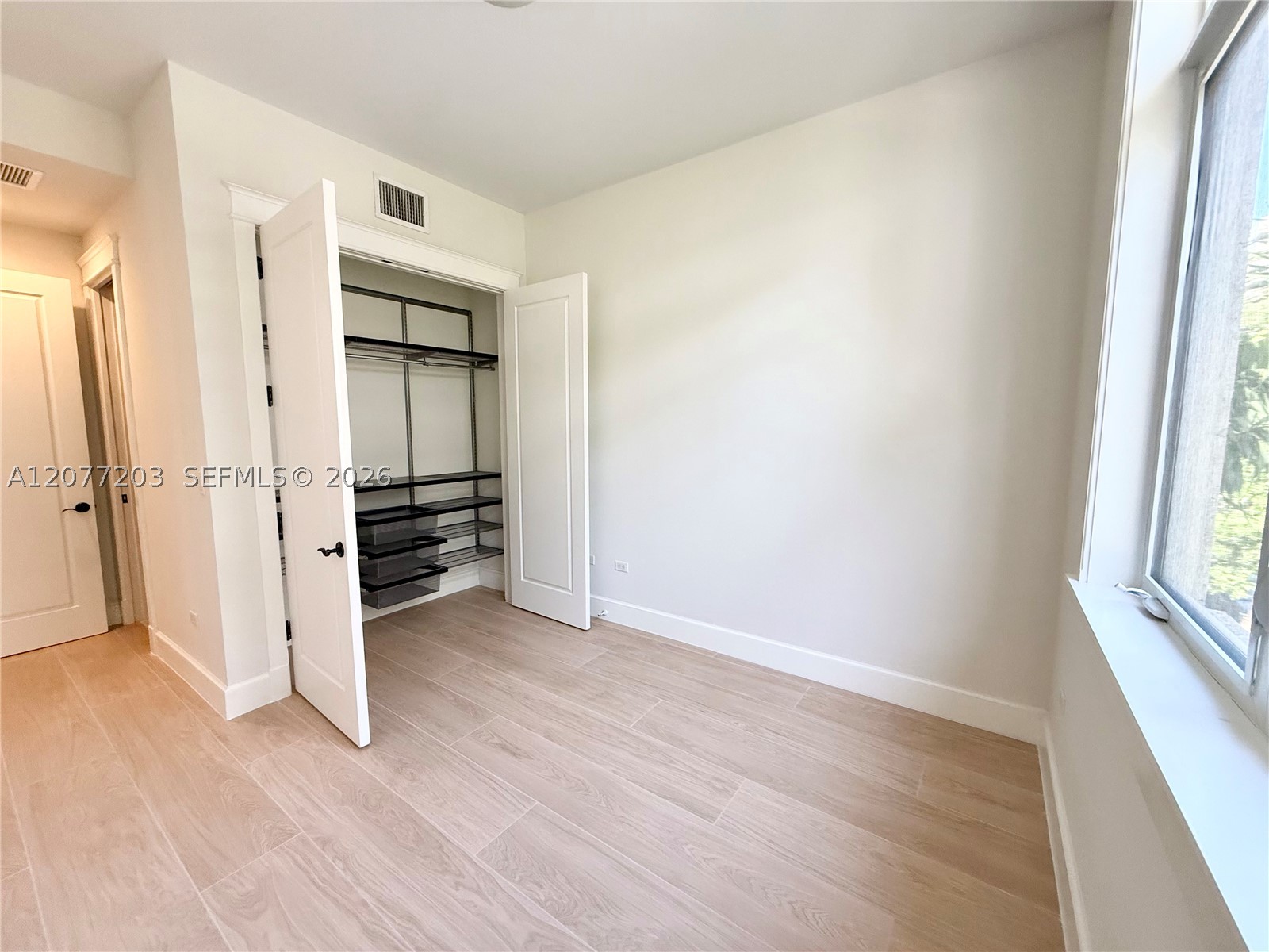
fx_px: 513
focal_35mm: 14
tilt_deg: -5.7
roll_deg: +0.0
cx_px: 634
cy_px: 476
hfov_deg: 102.1
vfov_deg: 85.7
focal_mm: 2.22
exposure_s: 1/120
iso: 200
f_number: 2.2
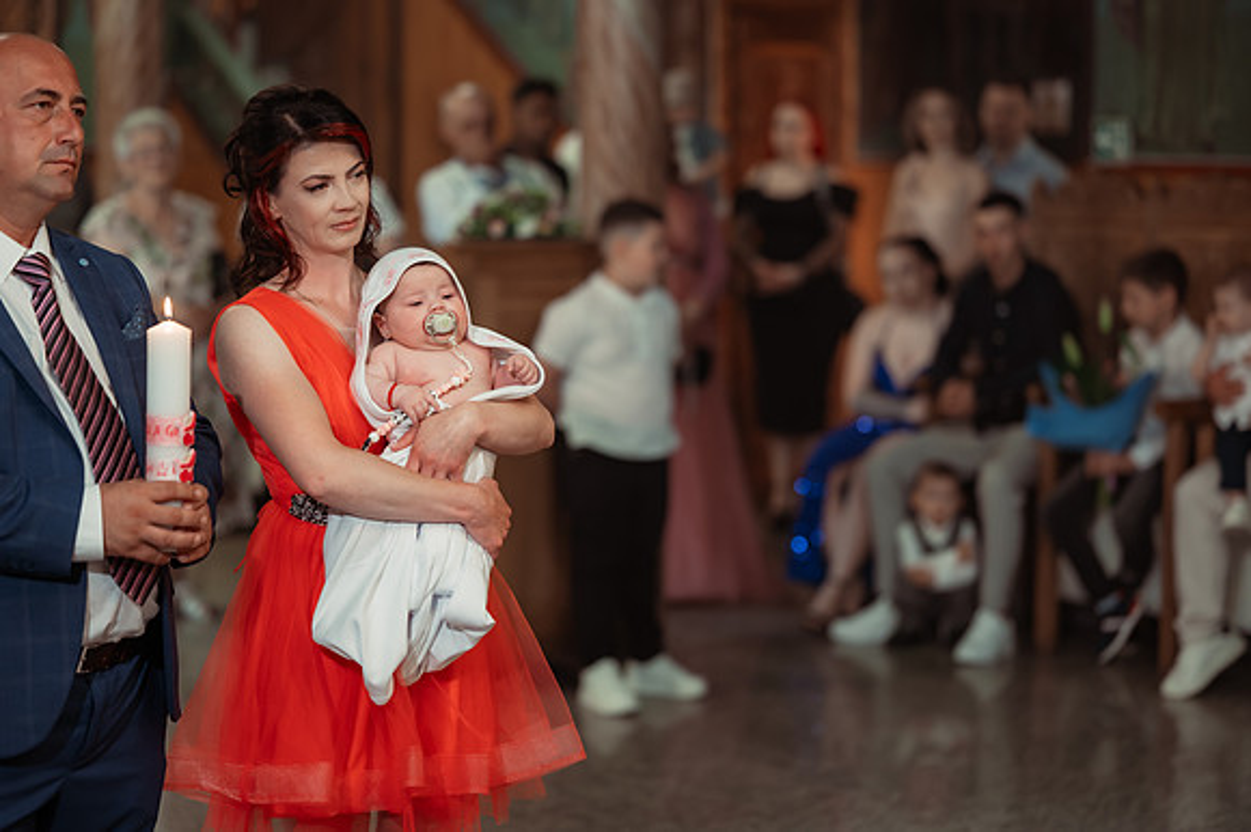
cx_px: 626
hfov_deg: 23.9
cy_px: 416
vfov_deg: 16.1
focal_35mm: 85
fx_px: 2952
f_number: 2
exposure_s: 1/250
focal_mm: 85
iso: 1600
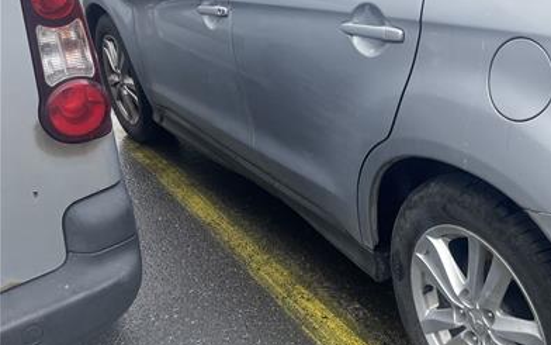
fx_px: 676
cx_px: 448
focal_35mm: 45
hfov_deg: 42.2
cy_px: 106
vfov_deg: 28.3
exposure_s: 1/569
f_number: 1.6
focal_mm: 4.2
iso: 32
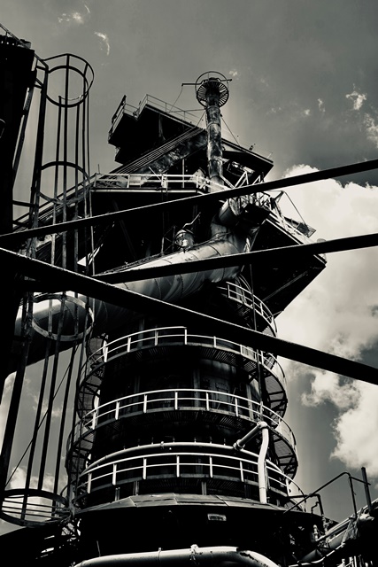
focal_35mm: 42
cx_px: 189
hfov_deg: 31.9
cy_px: 284
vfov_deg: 46.4
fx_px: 661
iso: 400
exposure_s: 1/1000
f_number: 8
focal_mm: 28
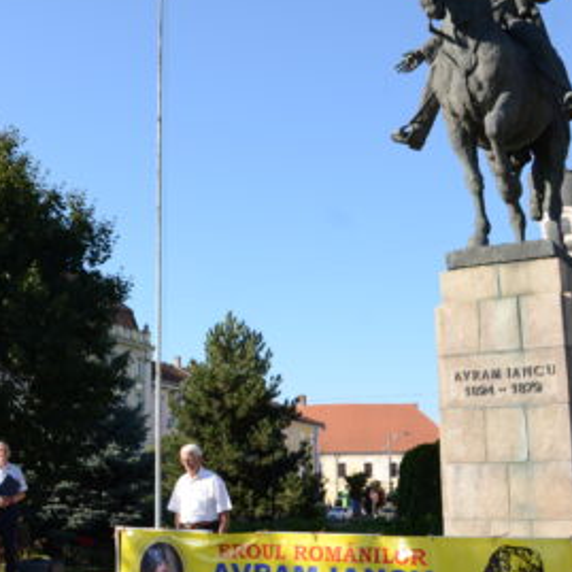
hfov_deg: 32.2
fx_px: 953
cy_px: 271
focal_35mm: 51
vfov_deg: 33.4
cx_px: 85
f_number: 8
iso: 200
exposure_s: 1/250
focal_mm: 18
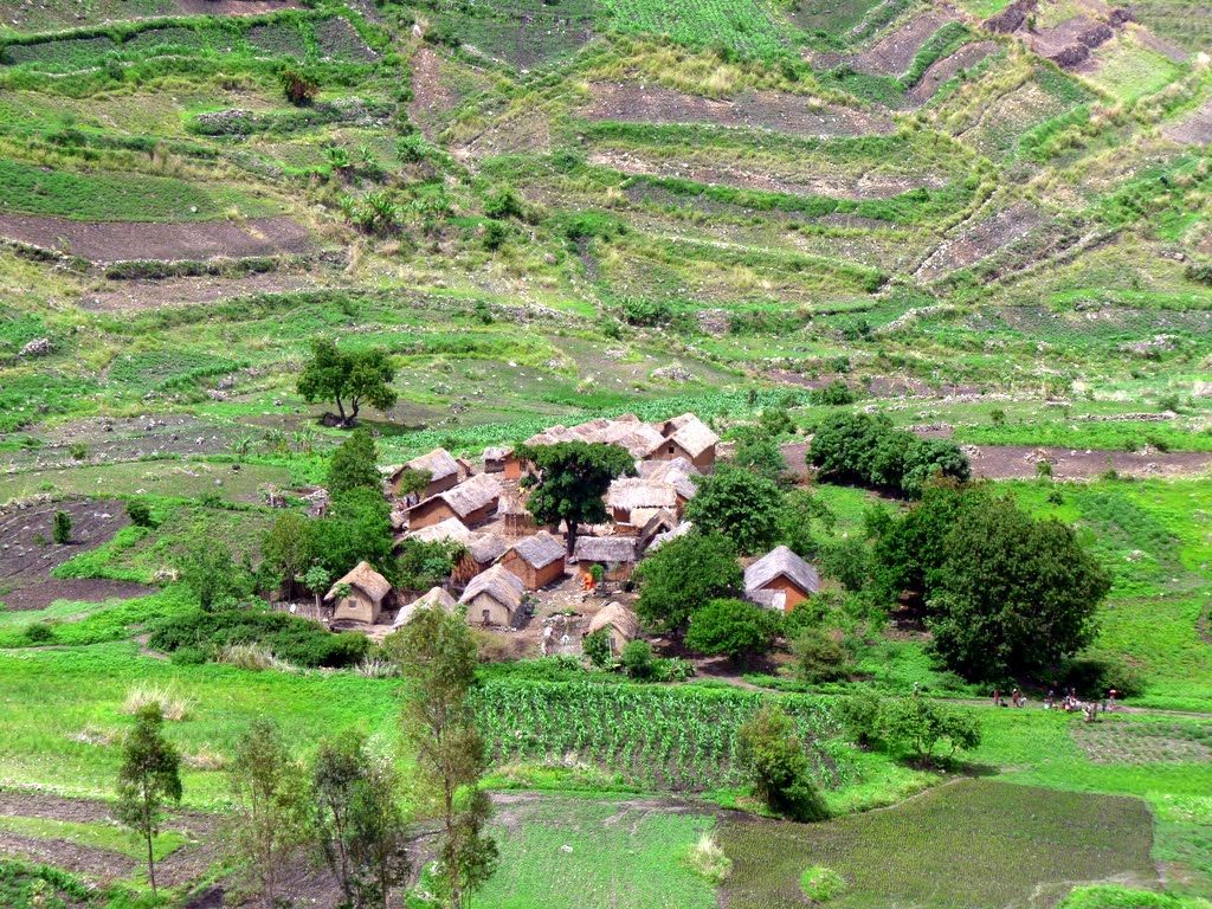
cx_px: 606
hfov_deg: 20.9
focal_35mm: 94
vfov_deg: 15.7
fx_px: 3291
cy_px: 454
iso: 100
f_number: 5.6
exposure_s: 1/250
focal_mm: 16.7
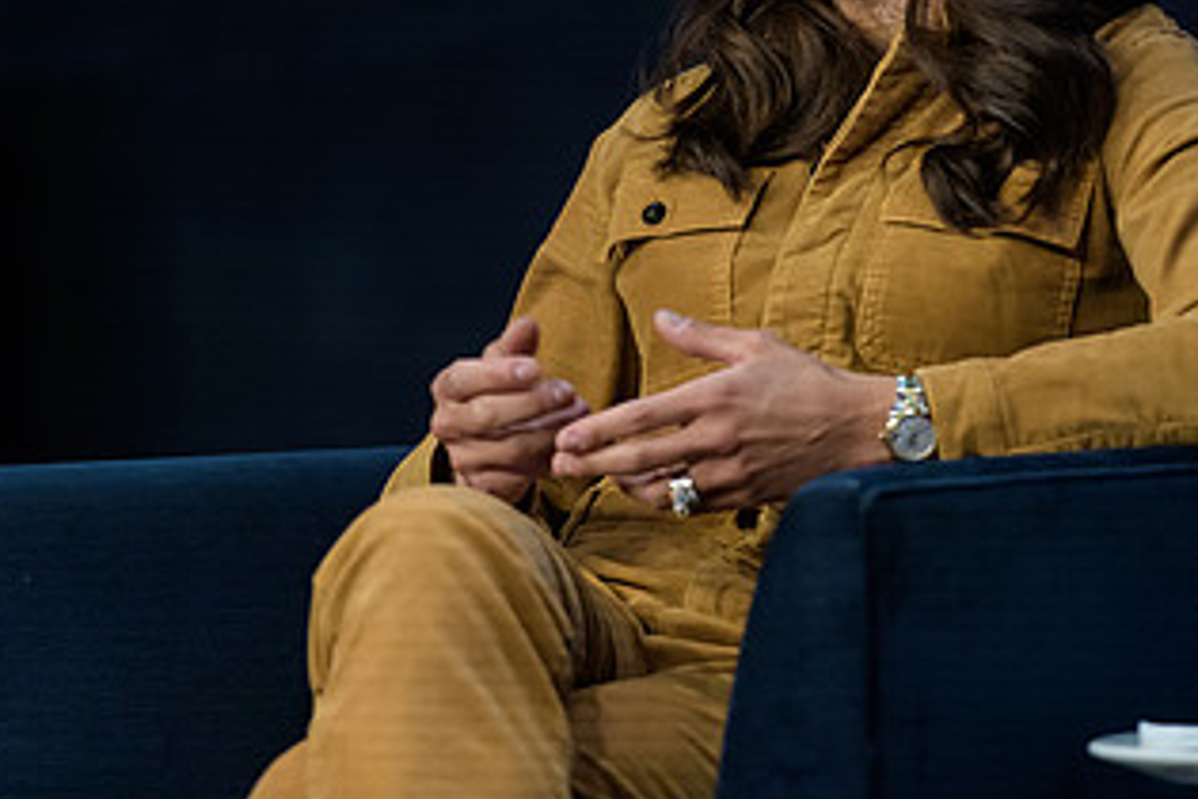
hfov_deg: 5.6
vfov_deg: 3.7
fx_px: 12245
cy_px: 86
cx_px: 867
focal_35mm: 368
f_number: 3.2
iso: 1600
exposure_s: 1/250
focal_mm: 200
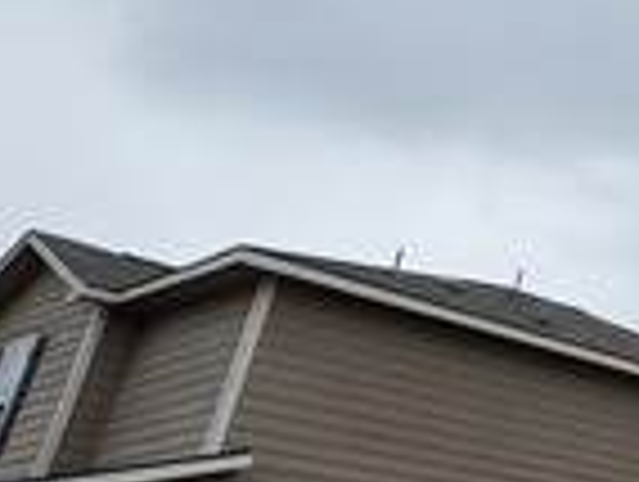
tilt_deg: +19.2
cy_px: 311
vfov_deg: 23.3
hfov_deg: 19.2
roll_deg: -2.5
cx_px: 1260
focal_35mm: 63
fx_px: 1165
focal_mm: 2.22
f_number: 2.2
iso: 40
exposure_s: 1/488
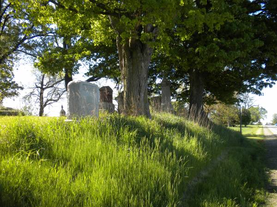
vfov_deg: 38.7
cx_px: 138
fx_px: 296
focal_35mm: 37
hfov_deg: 50.1
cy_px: 104
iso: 64
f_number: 3.5
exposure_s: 1/211
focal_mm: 6.6
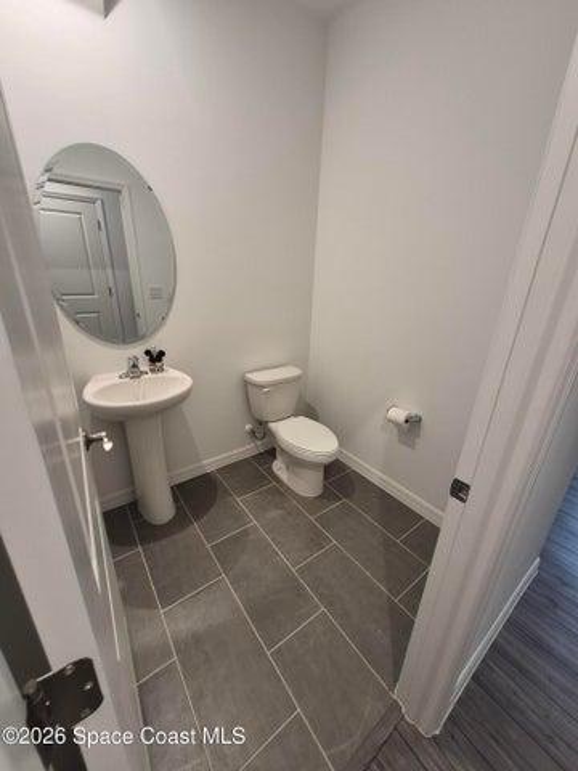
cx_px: 289
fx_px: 289
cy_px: 386
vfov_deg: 106.2
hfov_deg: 89.9
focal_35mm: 13
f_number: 2.2
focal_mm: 1.74
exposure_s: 1/60
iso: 160
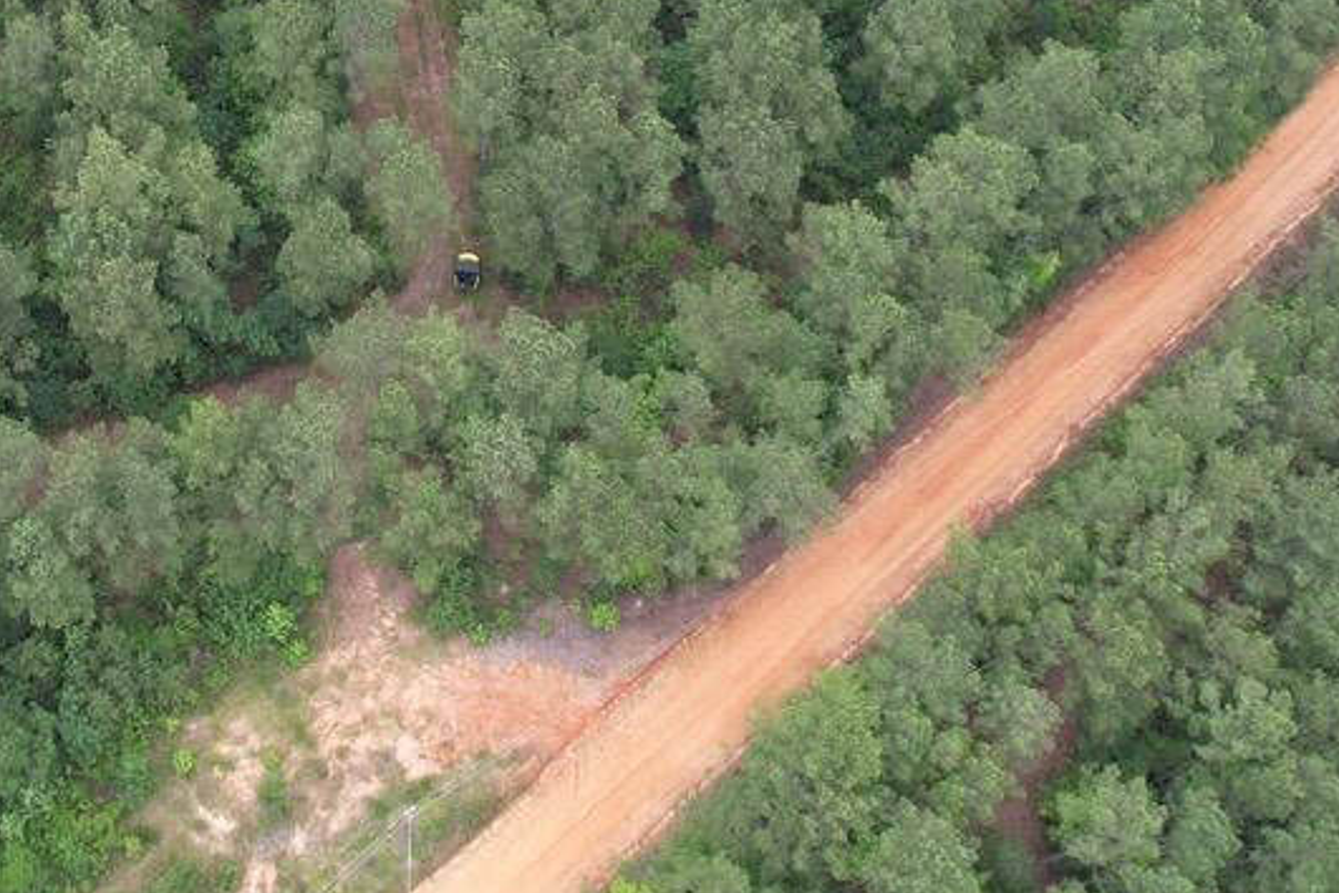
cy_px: -42
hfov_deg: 35.9
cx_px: 217
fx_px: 1971
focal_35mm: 53
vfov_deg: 24.2
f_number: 2.8
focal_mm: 8.4
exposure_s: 1/250
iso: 100
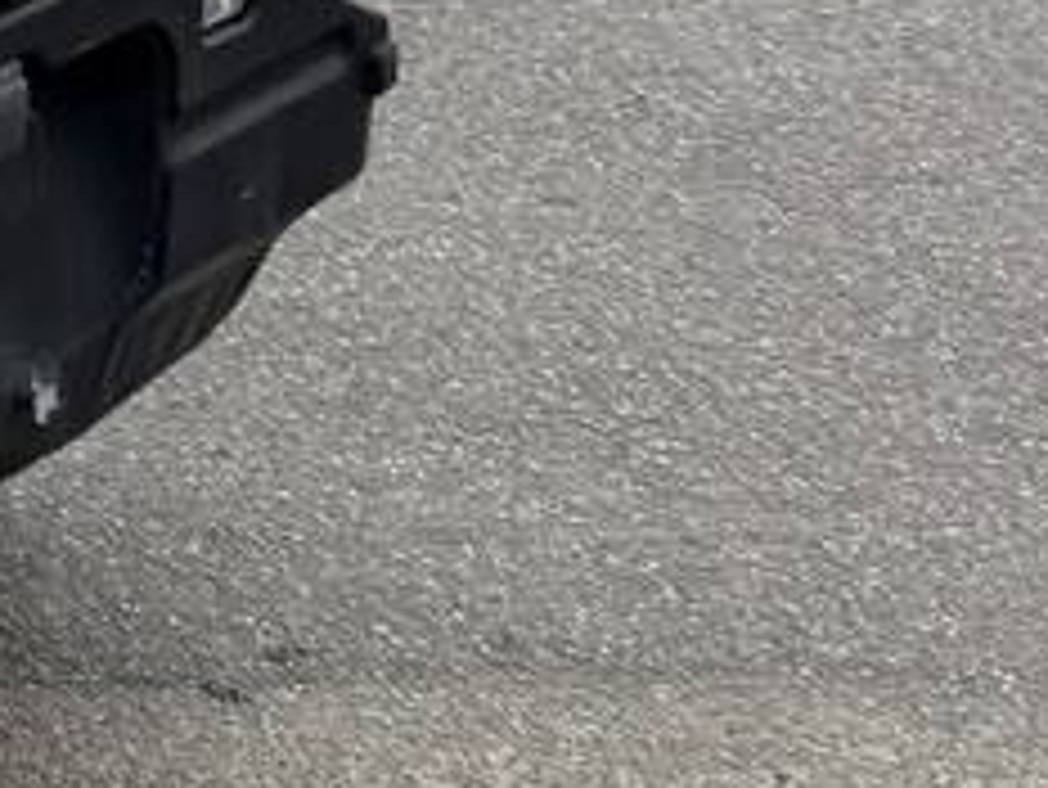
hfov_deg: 12.7
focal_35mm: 132
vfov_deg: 10.3
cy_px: -847
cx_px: -1156
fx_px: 3998
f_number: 1.78
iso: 80
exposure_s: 1/2169
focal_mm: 6.76
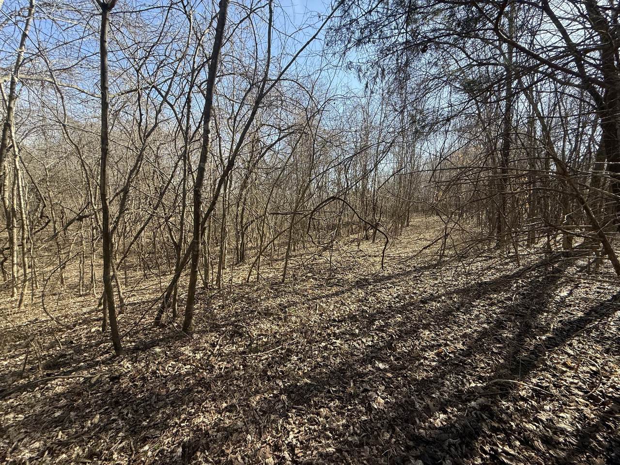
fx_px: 251
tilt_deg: -3.4
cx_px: 310
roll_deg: -2.4
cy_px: 232
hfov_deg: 102.1
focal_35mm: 14
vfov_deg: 85.7
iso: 50
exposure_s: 1/395
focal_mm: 2.22
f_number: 2.2
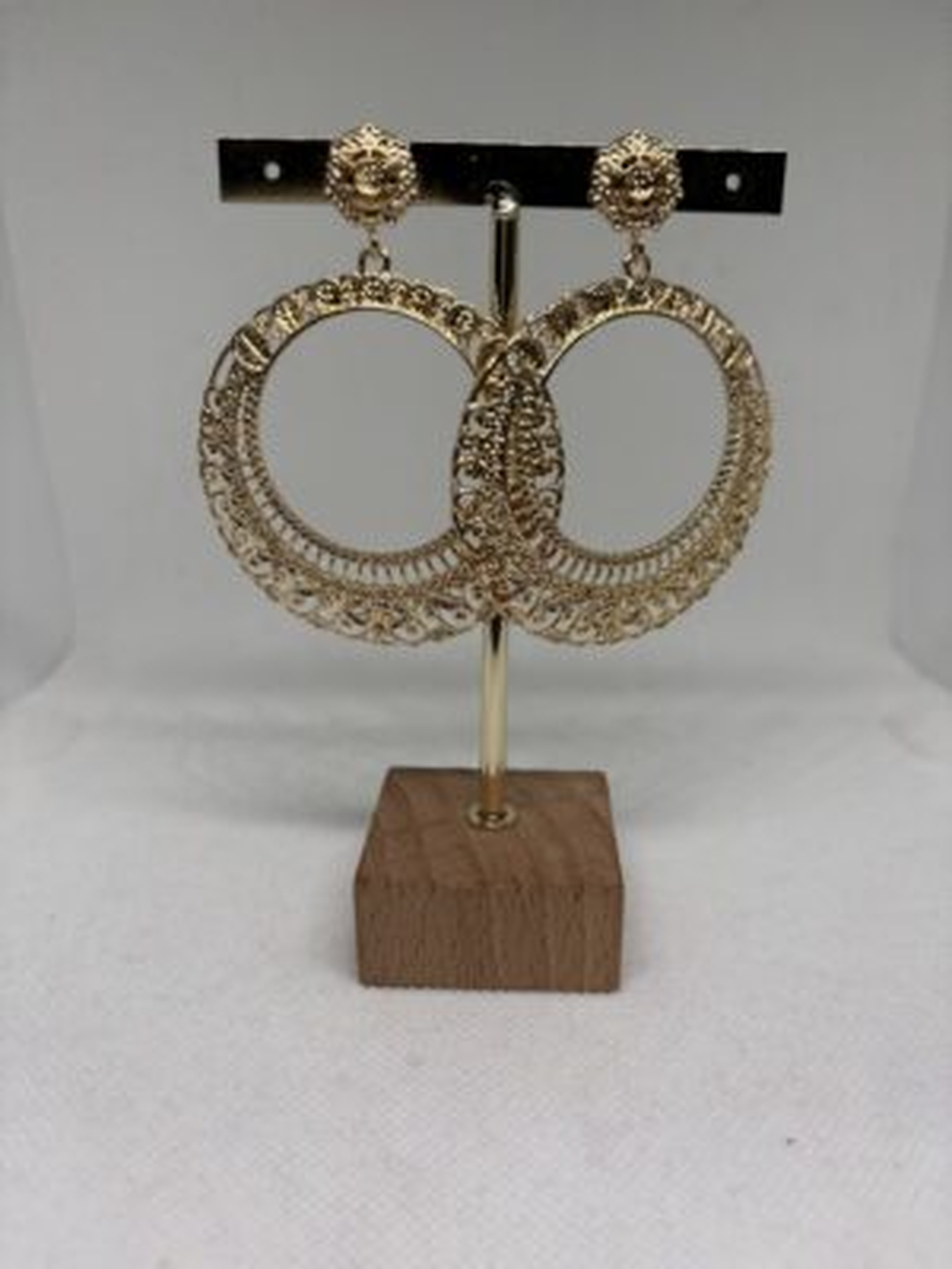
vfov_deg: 67.3
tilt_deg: -19.4
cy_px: 634
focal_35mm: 26
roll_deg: +0.0
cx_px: 476
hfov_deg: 53.1
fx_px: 953
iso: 40
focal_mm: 5.96
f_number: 1.6
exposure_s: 1/252
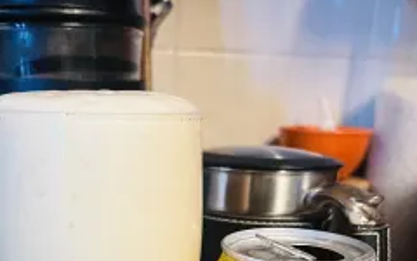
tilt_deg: -24.5
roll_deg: -1.1
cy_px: 332
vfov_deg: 24.6
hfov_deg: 43.4
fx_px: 523
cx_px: 175
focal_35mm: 46
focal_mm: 5.1
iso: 500
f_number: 1.6
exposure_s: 1/40
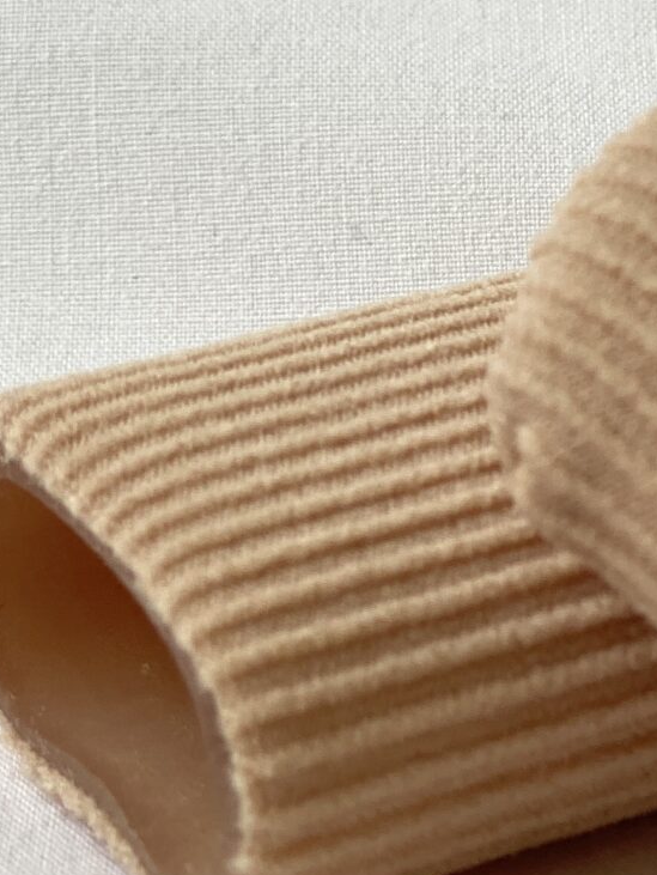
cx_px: 777
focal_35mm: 182
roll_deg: -0.5
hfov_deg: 8.1
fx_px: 4602
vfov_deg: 10.9
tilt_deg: -33.0
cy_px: 432
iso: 20
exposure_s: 1/122
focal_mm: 6
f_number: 2
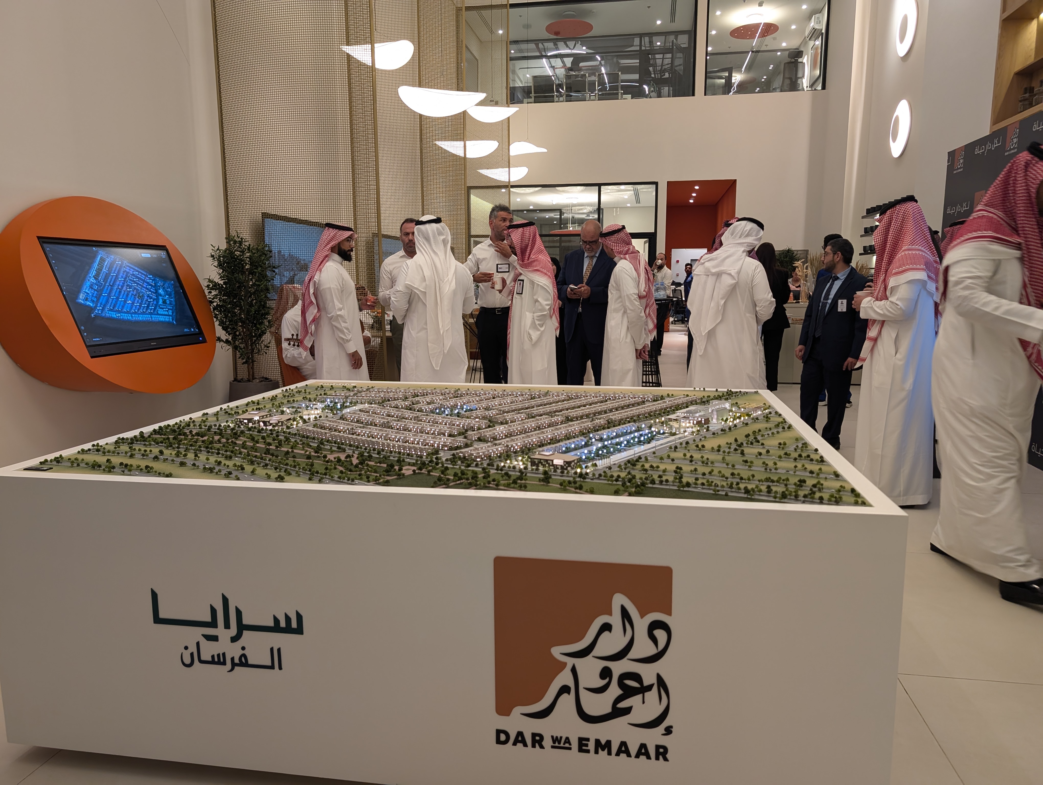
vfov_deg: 56.9
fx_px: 724
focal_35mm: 24
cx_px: 522
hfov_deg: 71.5
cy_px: 392
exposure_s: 1/60
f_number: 1.68
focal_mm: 6.9
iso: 177
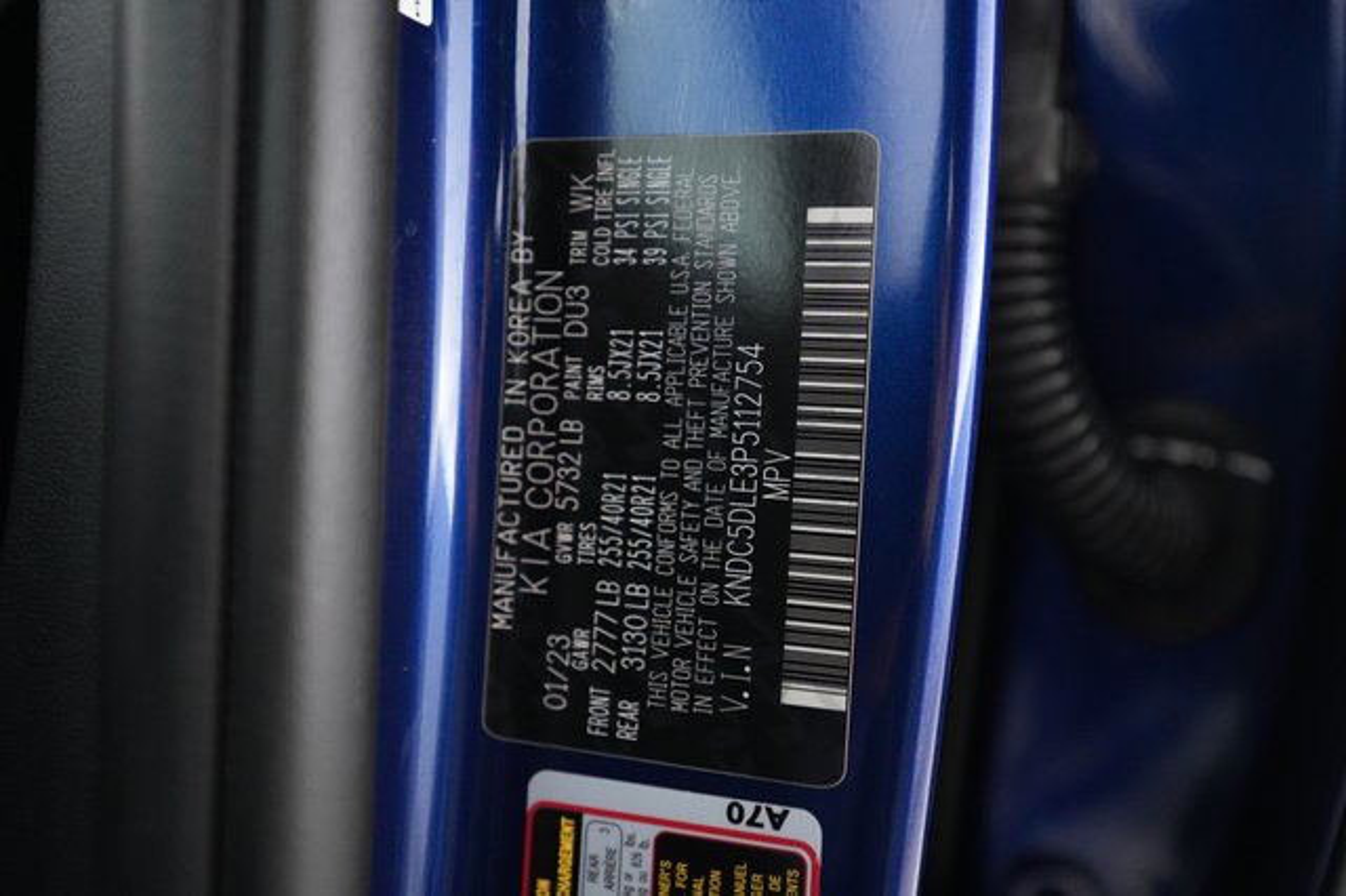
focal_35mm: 26
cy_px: 448
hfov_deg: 69.4
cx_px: 673
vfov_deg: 49.5
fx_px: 972
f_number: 2.8
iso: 10000
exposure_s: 1/100
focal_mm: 26
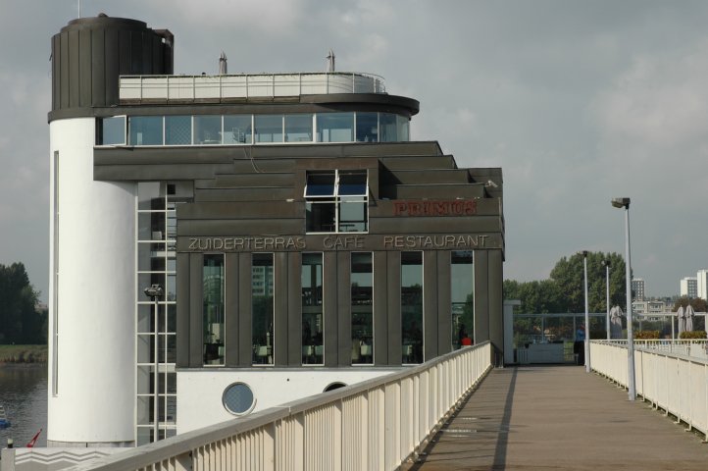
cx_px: 354
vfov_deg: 18.1
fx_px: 1474
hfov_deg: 27.0
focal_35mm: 75
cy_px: 236
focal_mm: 50
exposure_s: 1/320
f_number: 13
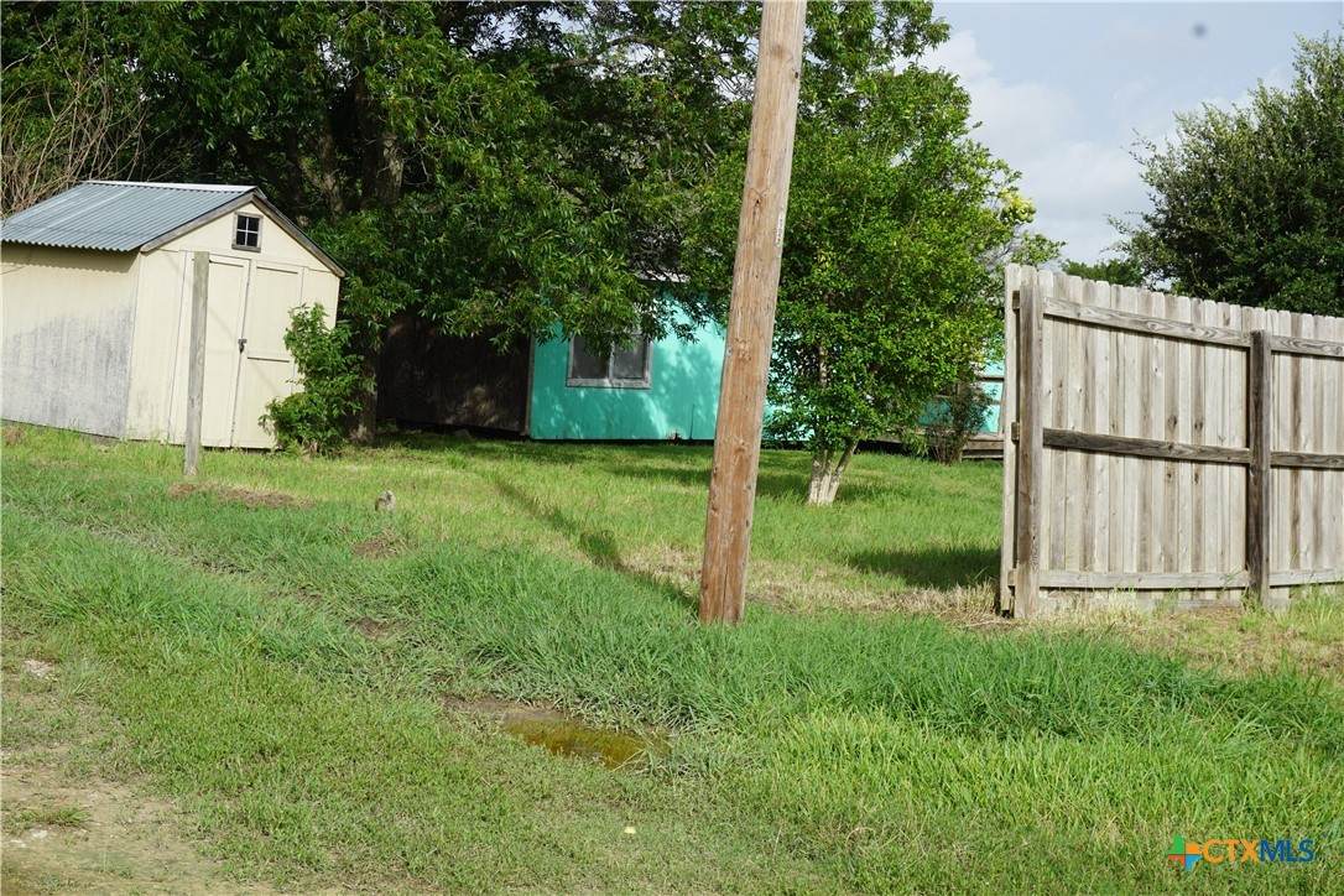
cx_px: 672
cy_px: 448
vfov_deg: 23.2
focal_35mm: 58
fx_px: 2184
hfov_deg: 34.2
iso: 100
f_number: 11
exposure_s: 1/125
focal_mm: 39
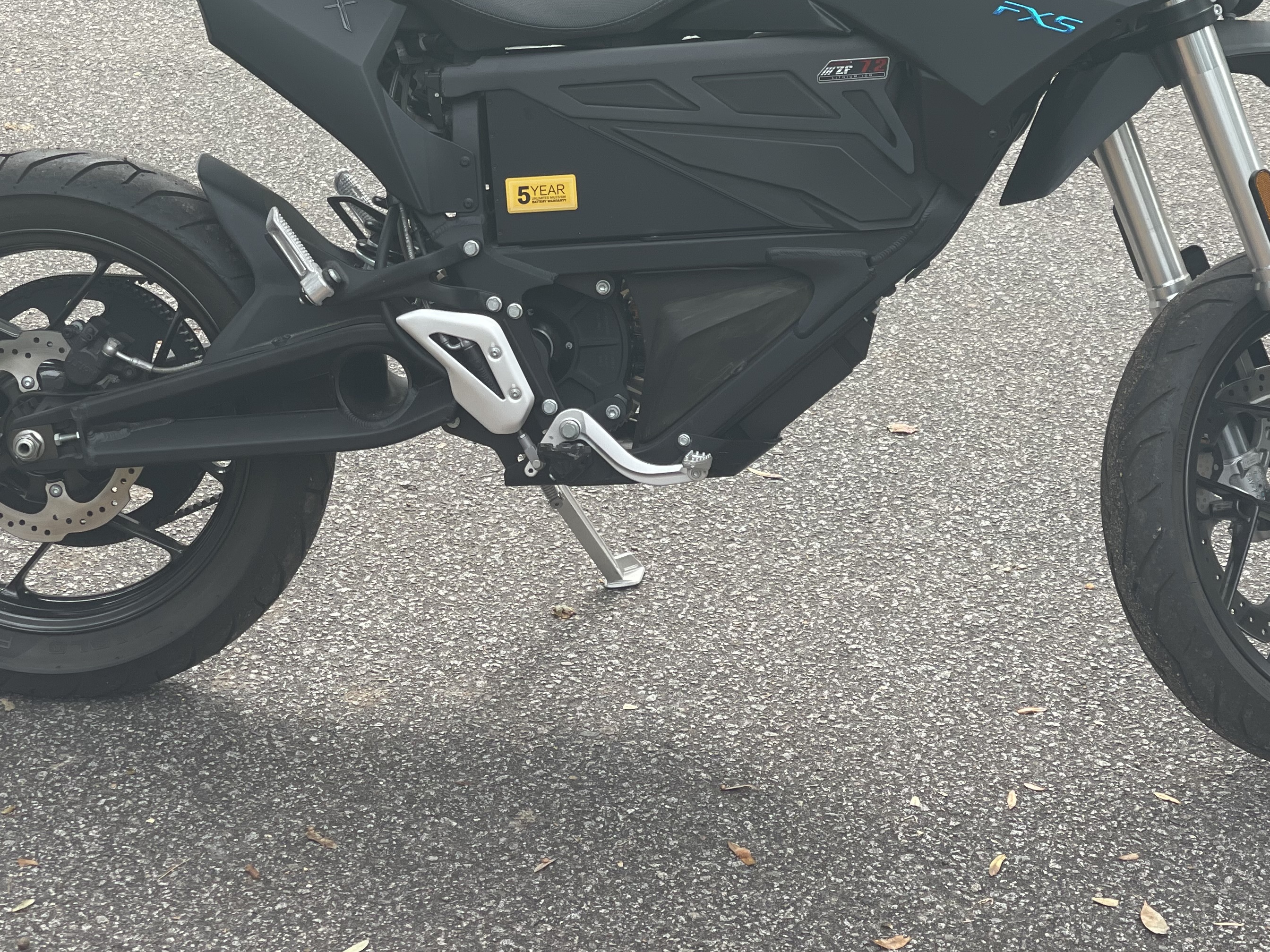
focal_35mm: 96
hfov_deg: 20.4
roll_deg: +0.7
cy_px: 285
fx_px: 3522
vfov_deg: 15.4
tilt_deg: -23.5
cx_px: 643
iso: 20
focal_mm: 7.5
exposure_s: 1/136
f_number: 2.2
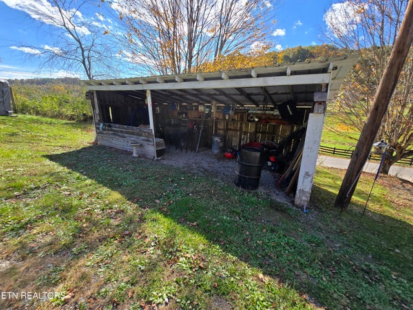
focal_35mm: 13
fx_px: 155
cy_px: 155
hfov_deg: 106.2
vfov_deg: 89.9
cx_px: 206
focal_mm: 2.2
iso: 50
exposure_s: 1/1099
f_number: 2.2
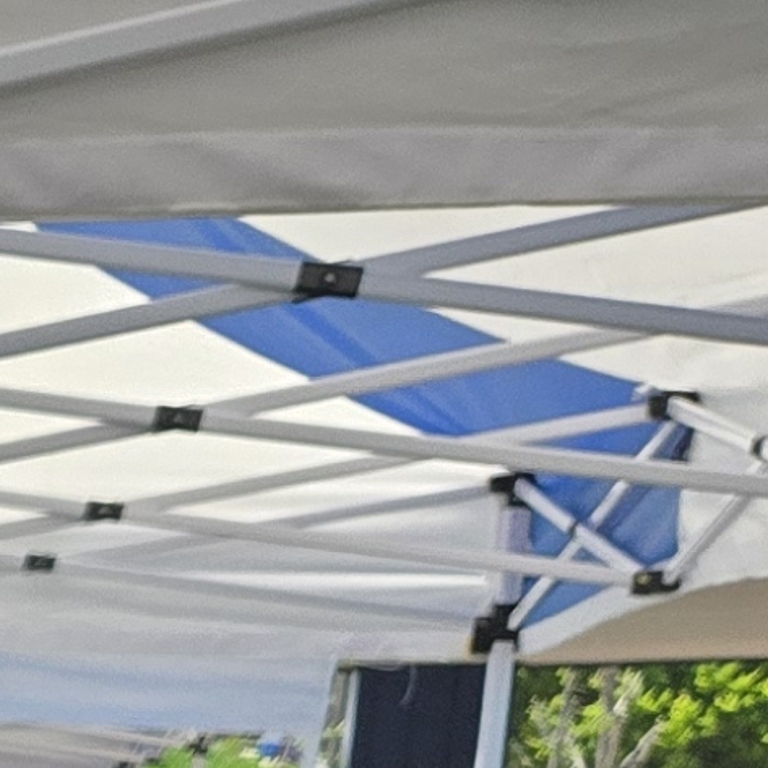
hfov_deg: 7.7
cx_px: -2086
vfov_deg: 9.4
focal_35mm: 172
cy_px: 1603
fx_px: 4317
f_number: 1.8
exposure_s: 1/2621
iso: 80
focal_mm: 5.4
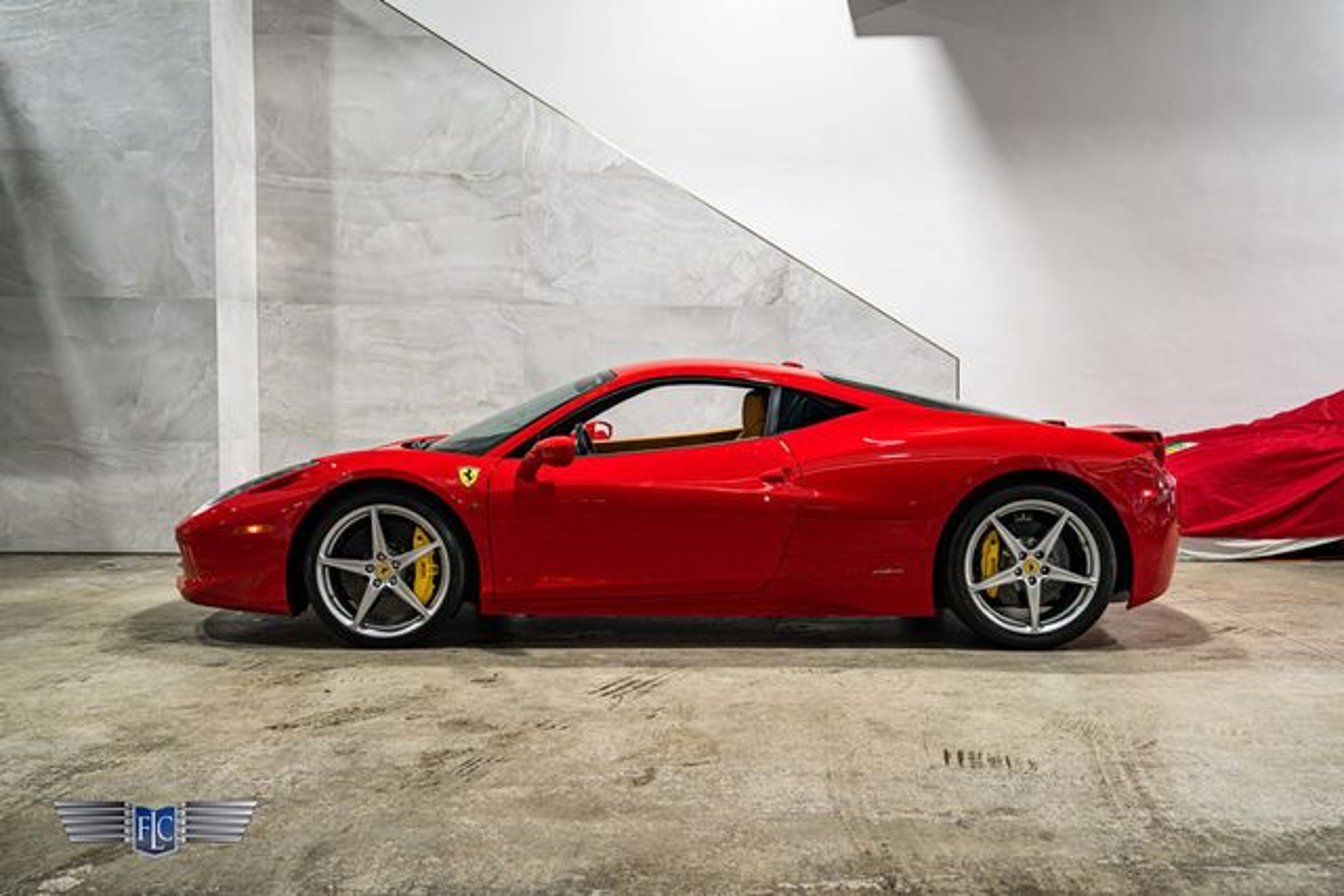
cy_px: 448
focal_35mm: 37
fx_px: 1382
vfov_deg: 36.0
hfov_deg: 51.9
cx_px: 672
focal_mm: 37
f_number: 4
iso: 1600
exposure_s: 1/80
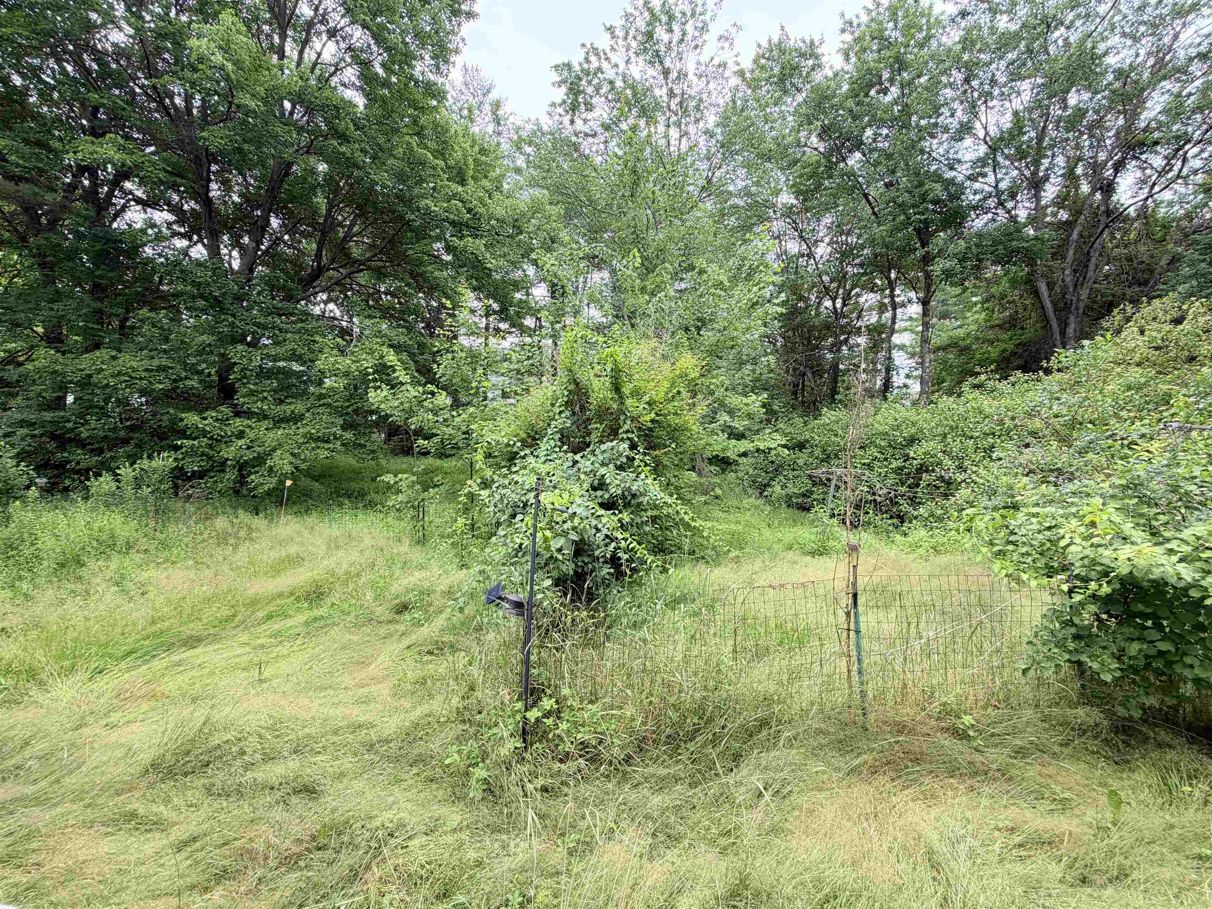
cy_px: 454
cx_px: 606
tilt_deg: -2.4
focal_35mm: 14
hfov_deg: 102.1
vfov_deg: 85.7
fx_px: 490
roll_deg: -0.6
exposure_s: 1/230
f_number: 2.2
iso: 40
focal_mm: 2.22
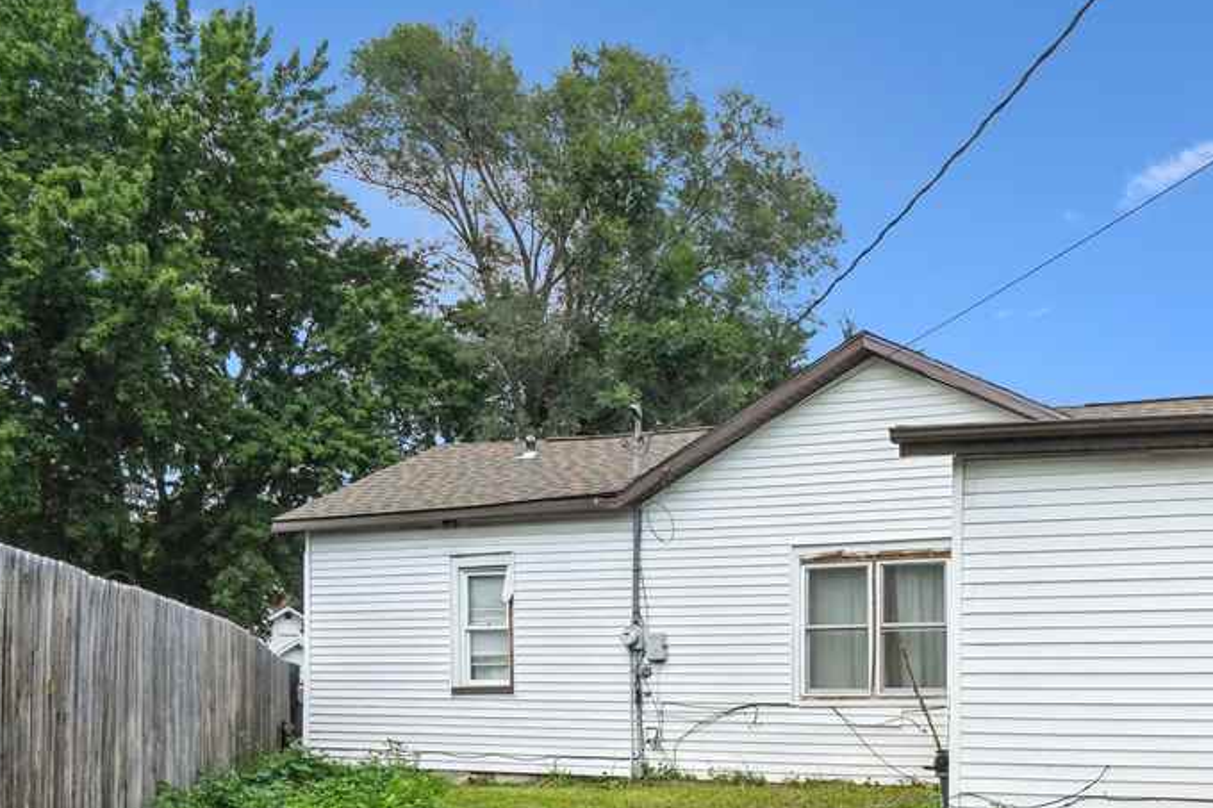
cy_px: 484
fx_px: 1078
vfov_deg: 40.9
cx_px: 999
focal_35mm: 32
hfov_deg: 54.1
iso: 400
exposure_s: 1/1000
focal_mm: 17
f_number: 8
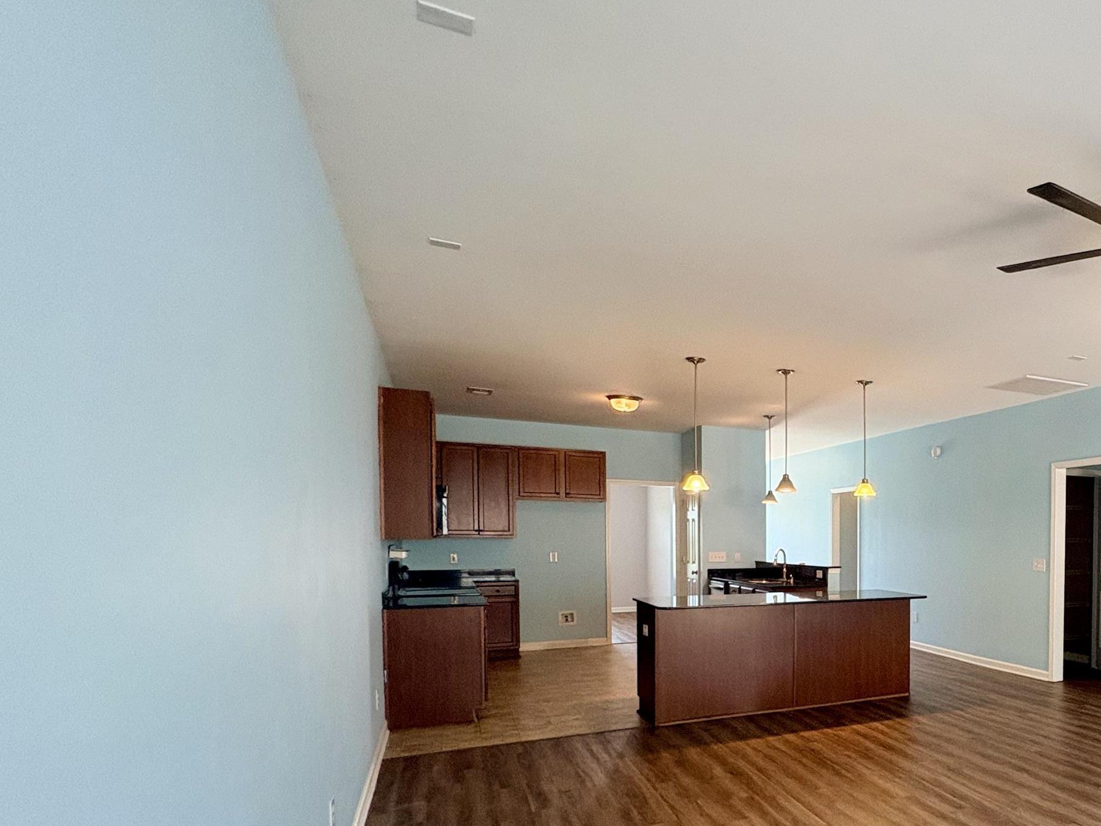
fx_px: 763
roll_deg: +0.8
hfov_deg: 63.7
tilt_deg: -1.1
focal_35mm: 24
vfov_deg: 55.3
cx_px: 918
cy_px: 567
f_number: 2.2
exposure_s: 1/120
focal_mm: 2.22
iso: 320
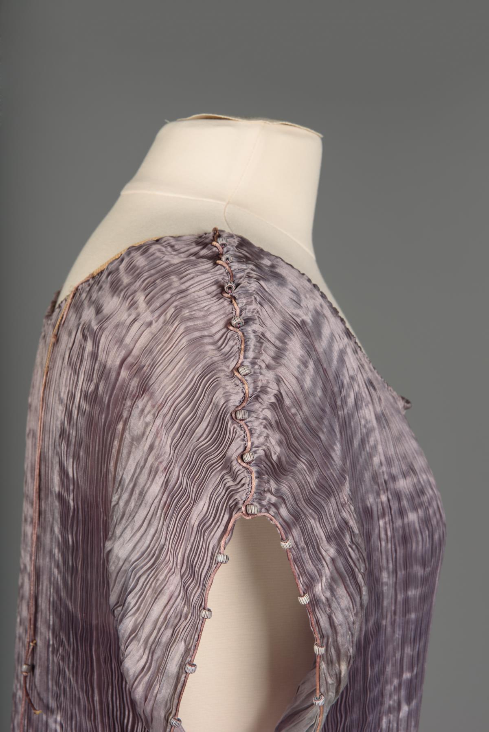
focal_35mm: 70
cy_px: 366
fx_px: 1425
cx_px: 244
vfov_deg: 28.8
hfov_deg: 19.5
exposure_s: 1/200
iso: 160
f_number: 16
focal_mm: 70
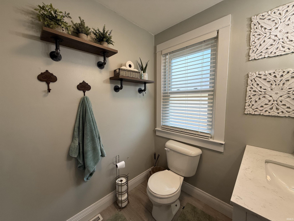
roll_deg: +0.3
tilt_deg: -5.8
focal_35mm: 14
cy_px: 110
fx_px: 119
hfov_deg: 102.1
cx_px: 147
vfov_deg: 85.7
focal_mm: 2.22
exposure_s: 1/120
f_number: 2.2
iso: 80
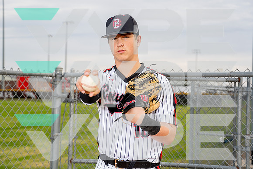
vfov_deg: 25.1
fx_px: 380
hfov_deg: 36.9
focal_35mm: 54
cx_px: 126
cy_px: 84
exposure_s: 1/250
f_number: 4
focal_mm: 54
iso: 100
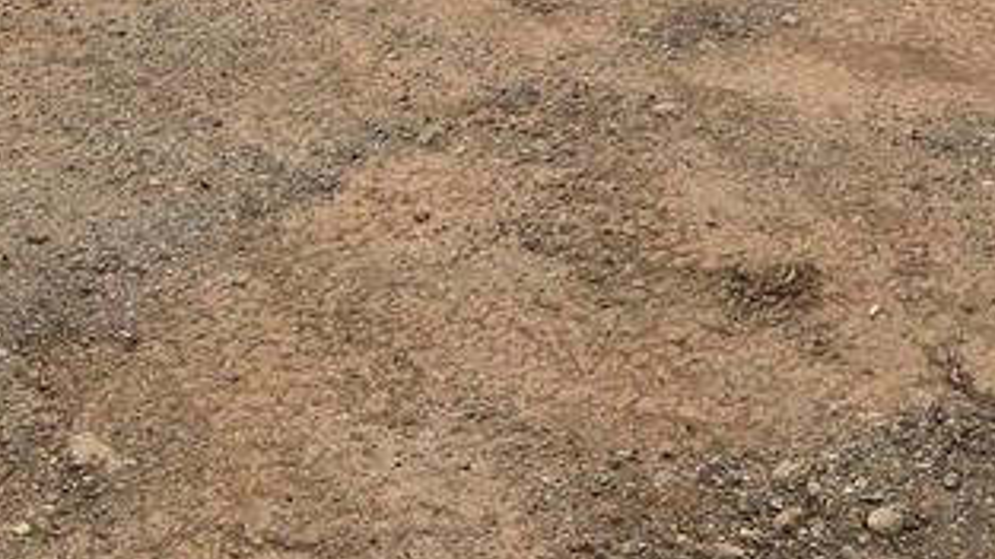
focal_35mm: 82
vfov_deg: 12.5
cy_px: -645
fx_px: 2163
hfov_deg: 25.7
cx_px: 696
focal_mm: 5.4
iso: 25
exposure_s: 1/2866
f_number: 1.8
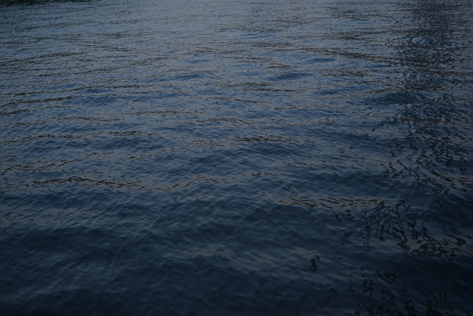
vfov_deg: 29.9
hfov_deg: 43.6
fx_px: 591
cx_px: 236
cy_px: 158
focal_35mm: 45
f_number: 5.6
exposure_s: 1/125
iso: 640
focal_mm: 45
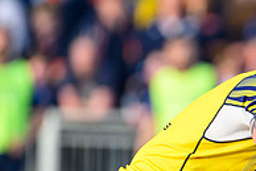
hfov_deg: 0.9
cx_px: 435
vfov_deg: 0.6
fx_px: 16419
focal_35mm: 2311
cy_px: 196
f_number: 4
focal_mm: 560
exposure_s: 1/1250
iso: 800
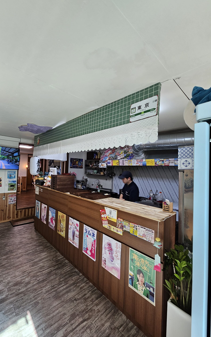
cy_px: 167
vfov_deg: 105.3
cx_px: 96
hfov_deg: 78.4
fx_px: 129
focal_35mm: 14
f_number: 2.2
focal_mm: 2.2
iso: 80
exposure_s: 1/60
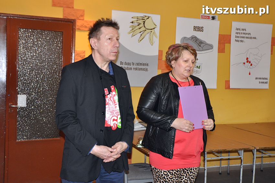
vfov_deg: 28.9
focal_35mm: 46
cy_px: 92
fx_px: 355
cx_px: 138
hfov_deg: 42.4
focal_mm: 31
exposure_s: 1/60
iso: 640
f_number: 4
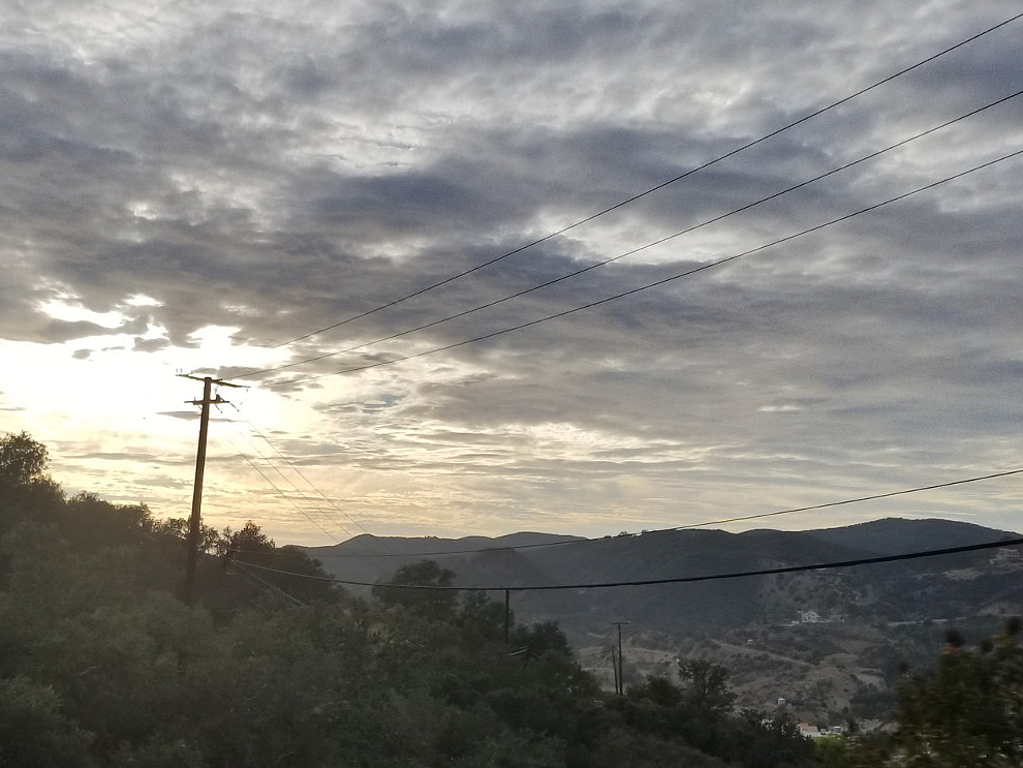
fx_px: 1242
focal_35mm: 42
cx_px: 359
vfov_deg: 33.8
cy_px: 564
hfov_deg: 44.3
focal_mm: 4.25
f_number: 1.7
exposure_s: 1/4816
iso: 50
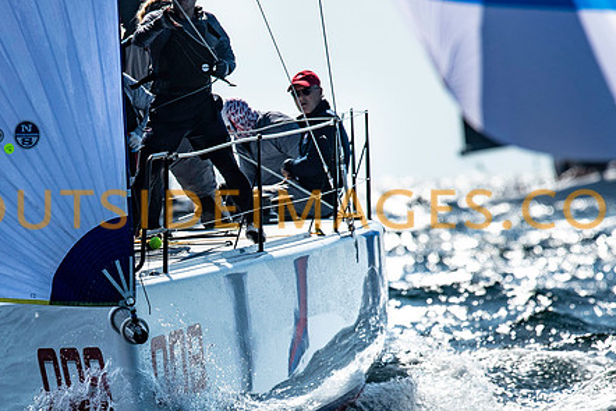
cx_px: 149
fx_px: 13265
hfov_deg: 2.7
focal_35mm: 775
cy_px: 281
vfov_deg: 1.8
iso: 320
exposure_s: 1/5000
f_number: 5
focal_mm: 300
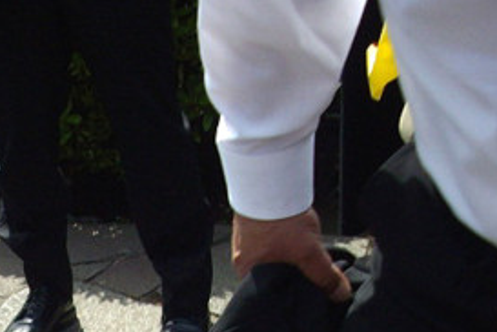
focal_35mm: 120
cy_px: 567
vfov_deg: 10.8
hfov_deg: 16.6
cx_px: -47
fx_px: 1657
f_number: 5.6
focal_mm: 6.2
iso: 80
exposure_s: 1/160
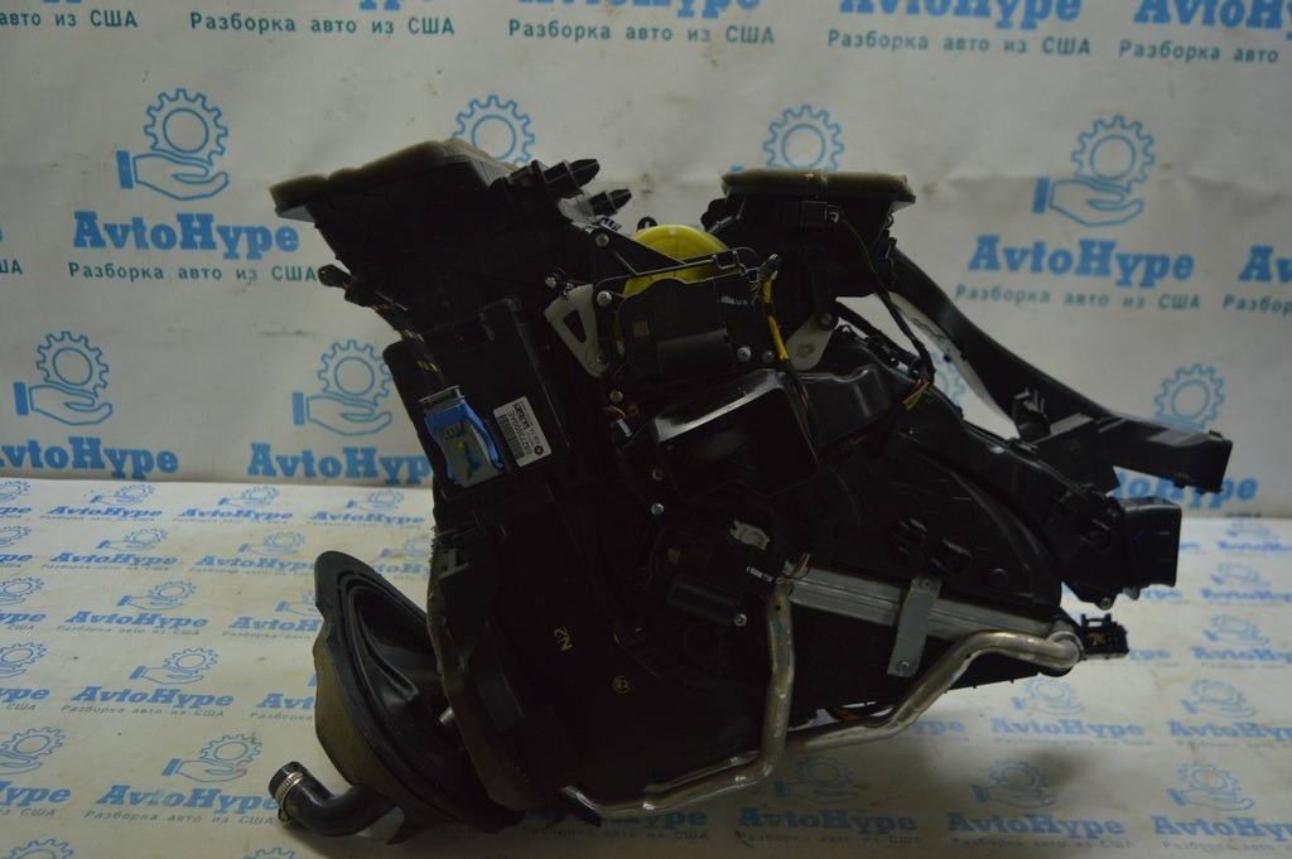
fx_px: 1076
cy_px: 430
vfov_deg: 43.5
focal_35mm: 30
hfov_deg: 62.0
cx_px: 646
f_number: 3.5
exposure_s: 1/80
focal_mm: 20
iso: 400
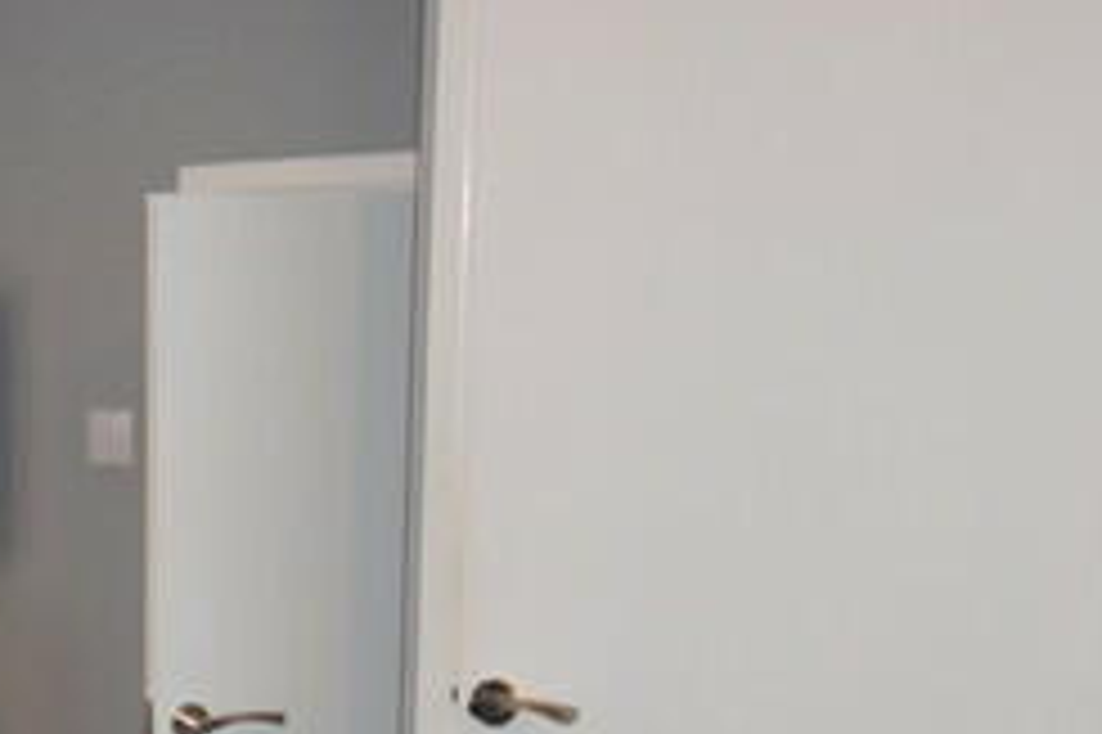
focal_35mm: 69
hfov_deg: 26.1
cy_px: 732
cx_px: -220
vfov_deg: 19.1
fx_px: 2114
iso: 800
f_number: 5
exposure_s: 1/100
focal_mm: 11
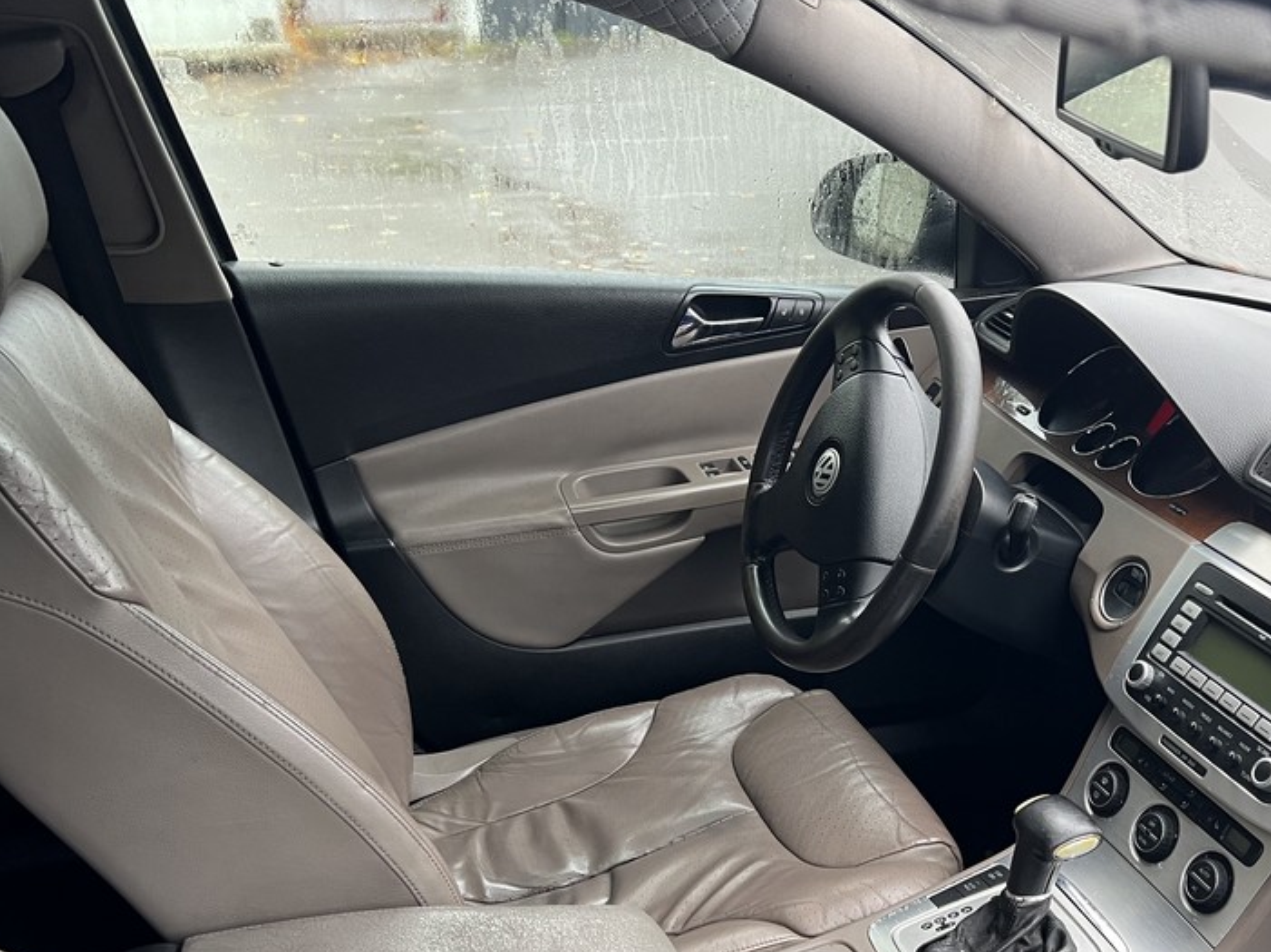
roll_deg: -0.5
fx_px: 1395
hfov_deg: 48.6
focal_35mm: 38
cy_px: 684
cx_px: 783
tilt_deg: -28.5
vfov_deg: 37.0
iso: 125
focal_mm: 5.7
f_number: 1.5
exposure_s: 1/91
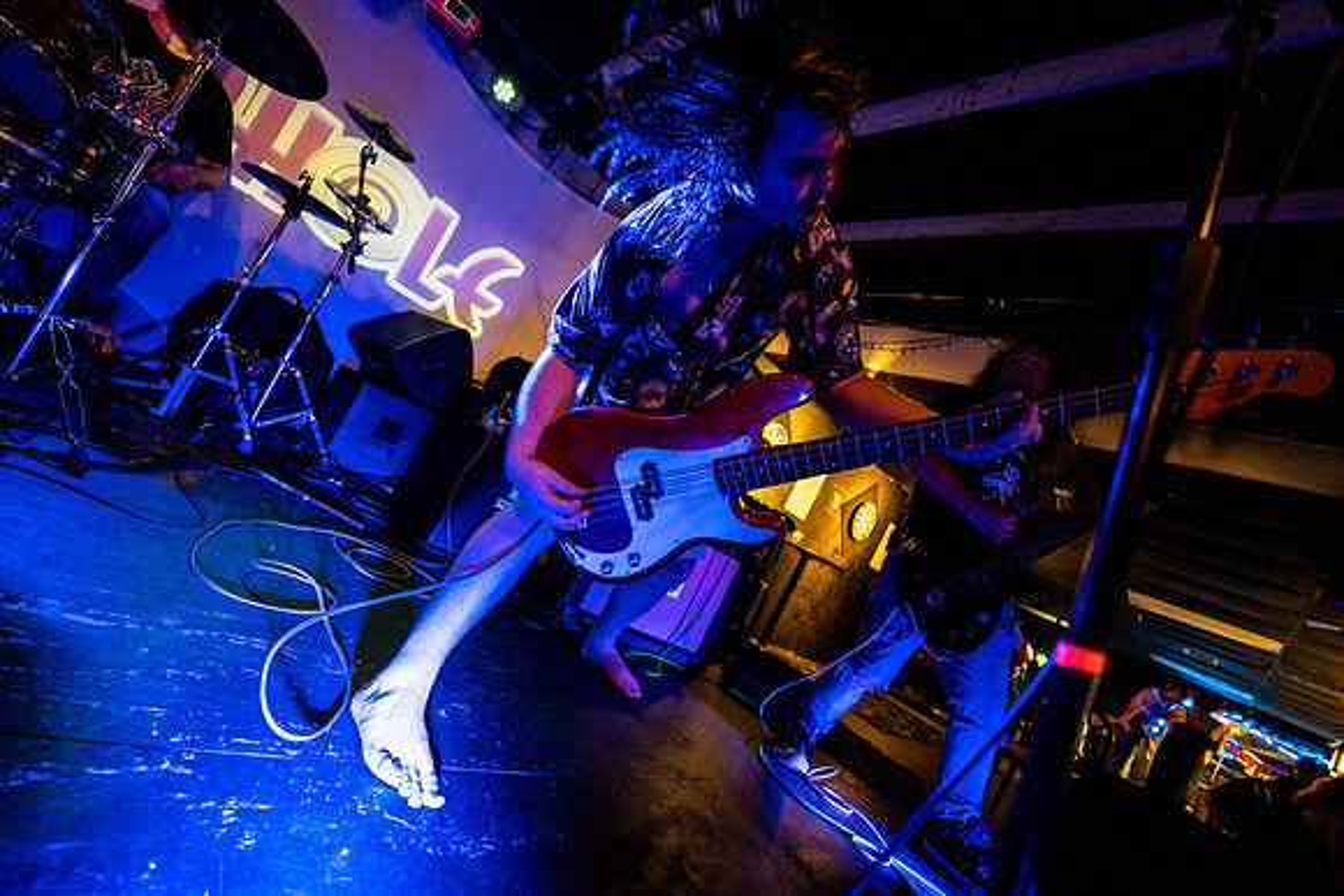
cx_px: 672
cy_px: 448
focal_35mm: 14
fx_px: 523
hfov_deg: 104.2
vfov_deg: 81.2
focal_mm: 14
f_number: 2.8
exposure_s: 1/160
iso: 3200
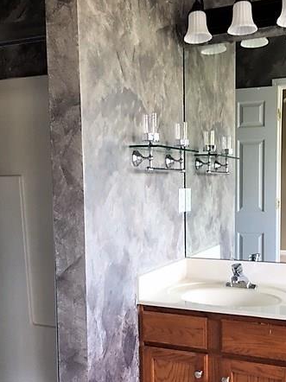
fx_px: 463
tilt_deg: -5.0
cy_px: 232
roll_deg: +1.3
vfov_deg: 44.6
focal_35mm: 42
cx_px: 164
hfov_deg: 34.3
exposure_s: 1/30
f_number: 2.2
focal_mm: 4.15
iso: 40
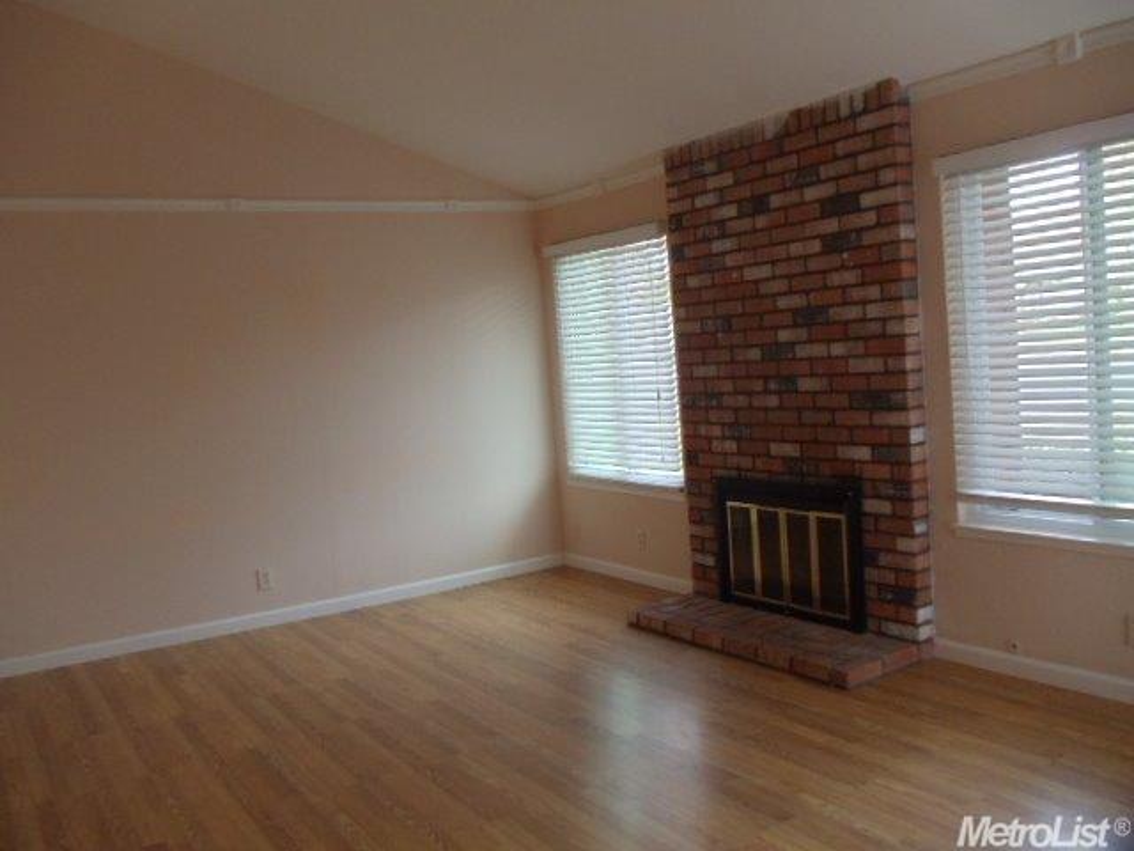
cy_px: 426
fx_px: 1441
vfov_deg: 32.9
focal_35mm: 44
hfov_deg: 42.9
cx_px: 567
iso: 200
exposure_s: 1/30
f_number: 3.5
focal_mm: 6
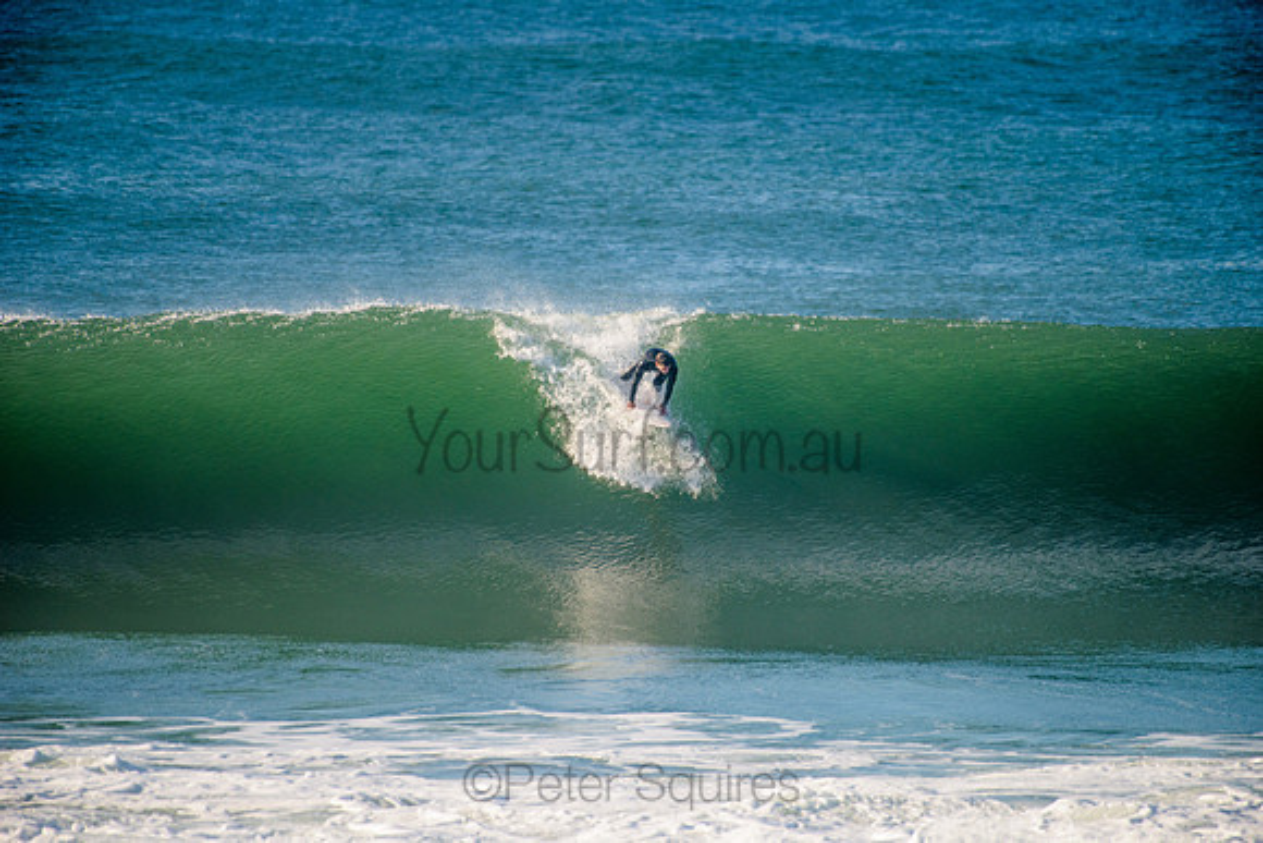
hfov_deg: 4.1
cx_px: 632
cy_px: 422
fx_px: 17545
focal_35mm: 500
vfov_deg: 2.8
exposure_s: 1/1600
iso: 220
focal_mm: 500
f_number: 5.6
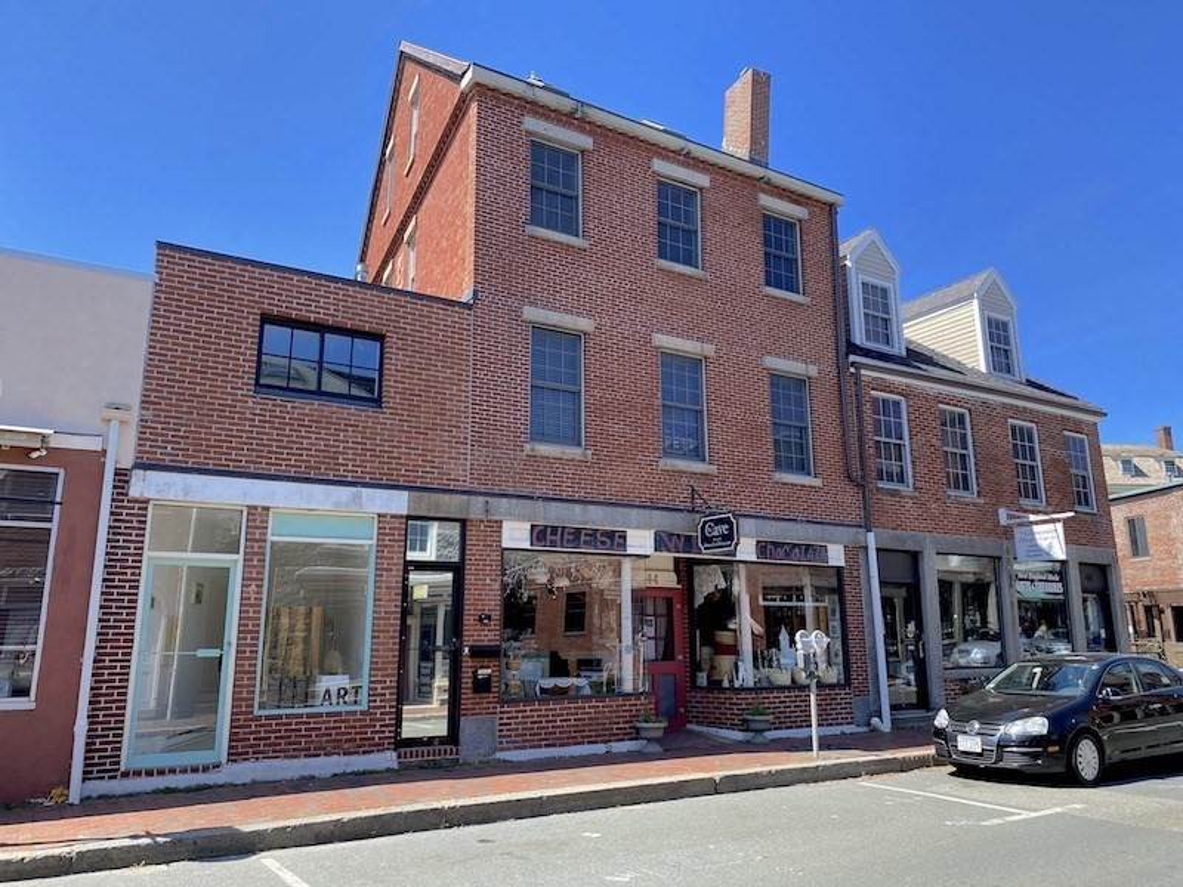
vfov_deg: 53.1
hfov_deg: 67.3
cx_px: 592
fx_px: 889
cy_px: 444
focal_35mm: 26
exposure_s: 1/919
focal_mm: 4.25
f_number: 1.8
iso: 32
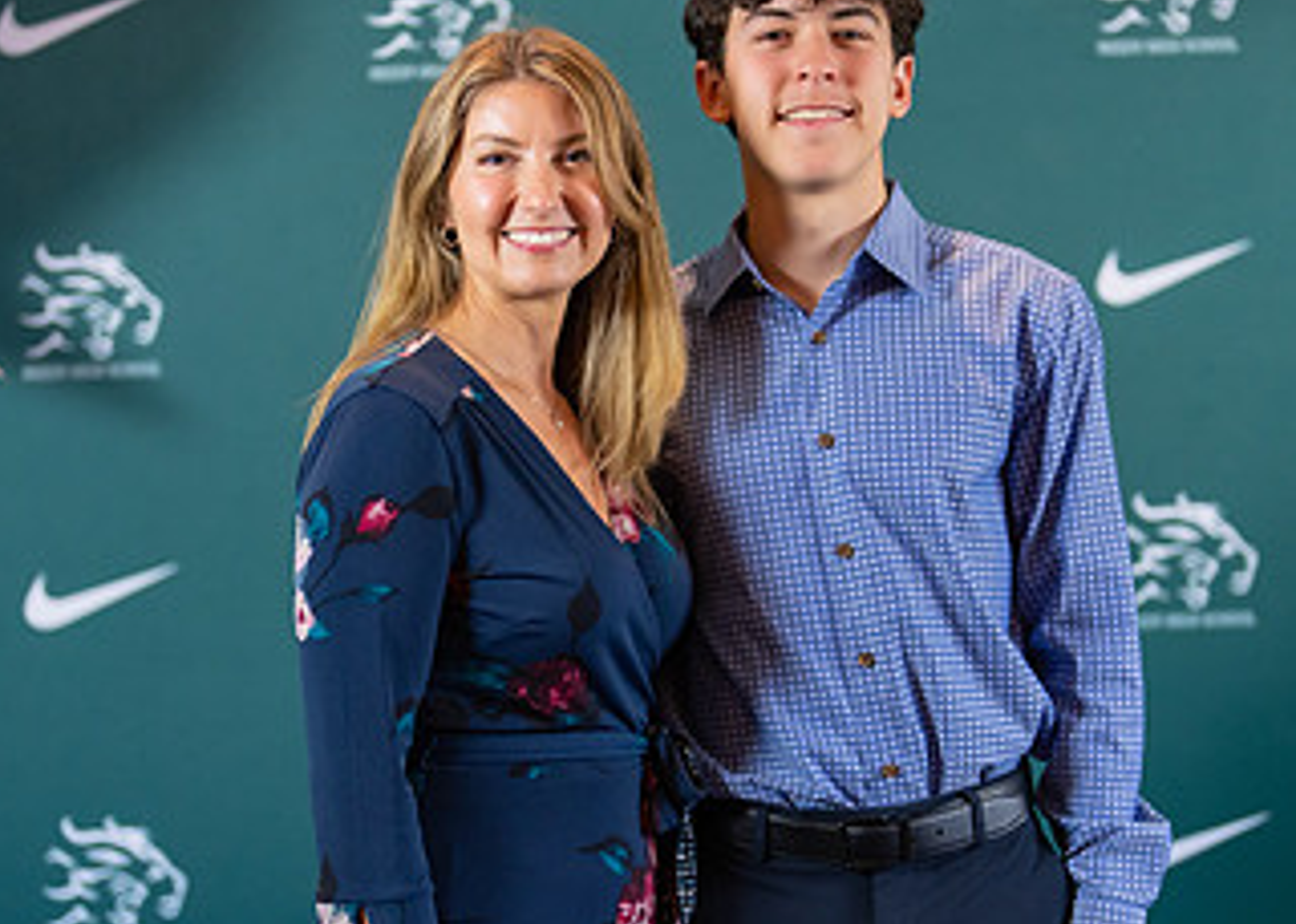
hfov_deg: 20.2
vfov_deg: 14.4
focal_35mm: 99
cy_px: 547
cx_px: 737
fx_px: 3641
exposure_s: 1/400
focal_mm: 50
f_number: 1.2
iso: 500
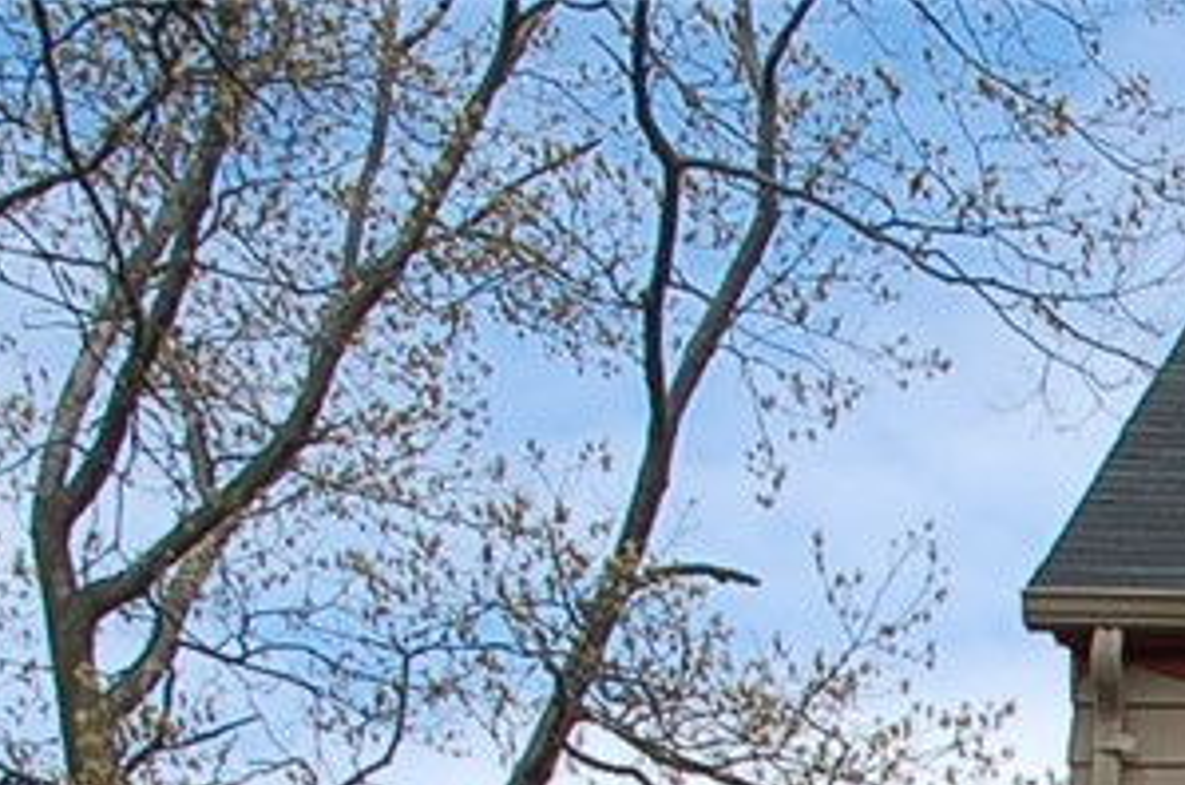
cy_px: 1427
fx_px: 4303
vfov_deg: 9.9
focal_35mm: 131
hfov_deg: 14.0
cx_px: 2099
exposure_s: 1/250
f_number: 8
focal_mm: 24
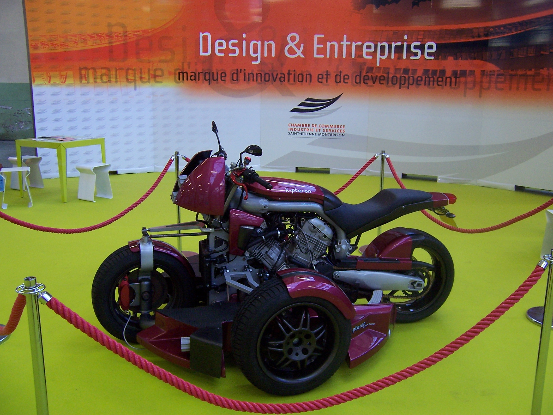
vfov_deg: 42.9
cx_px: 276
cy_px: 208
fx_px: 527
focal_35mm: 33
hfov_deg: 55.4
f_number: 3.4
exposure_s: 1/30
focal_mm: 5.5
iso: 140
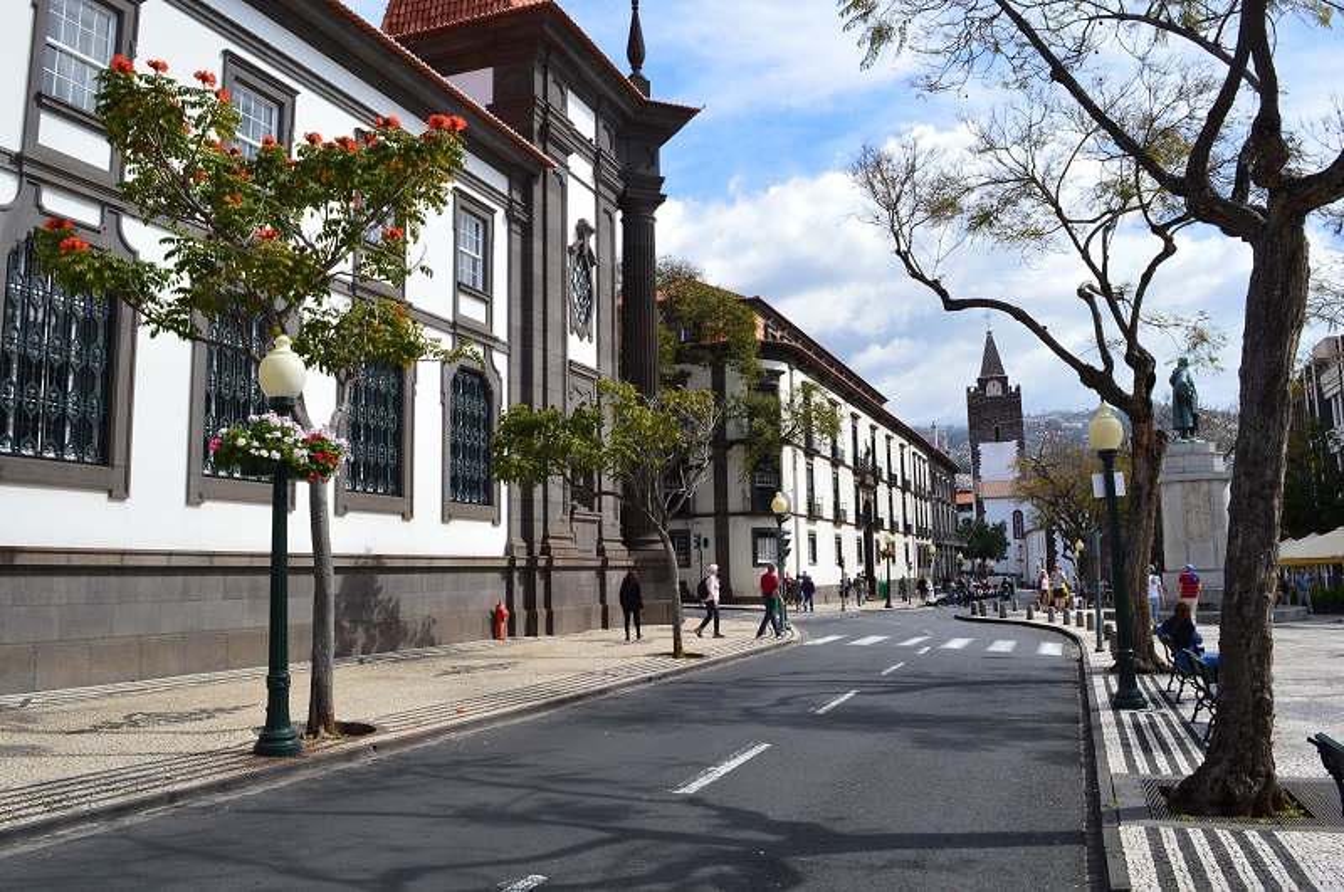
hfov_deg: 67.5
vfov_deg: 47.8
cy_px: 446
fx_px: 1007
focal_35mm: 27
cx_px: 672
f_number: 11
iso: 360
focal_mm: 18
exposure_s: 1/500
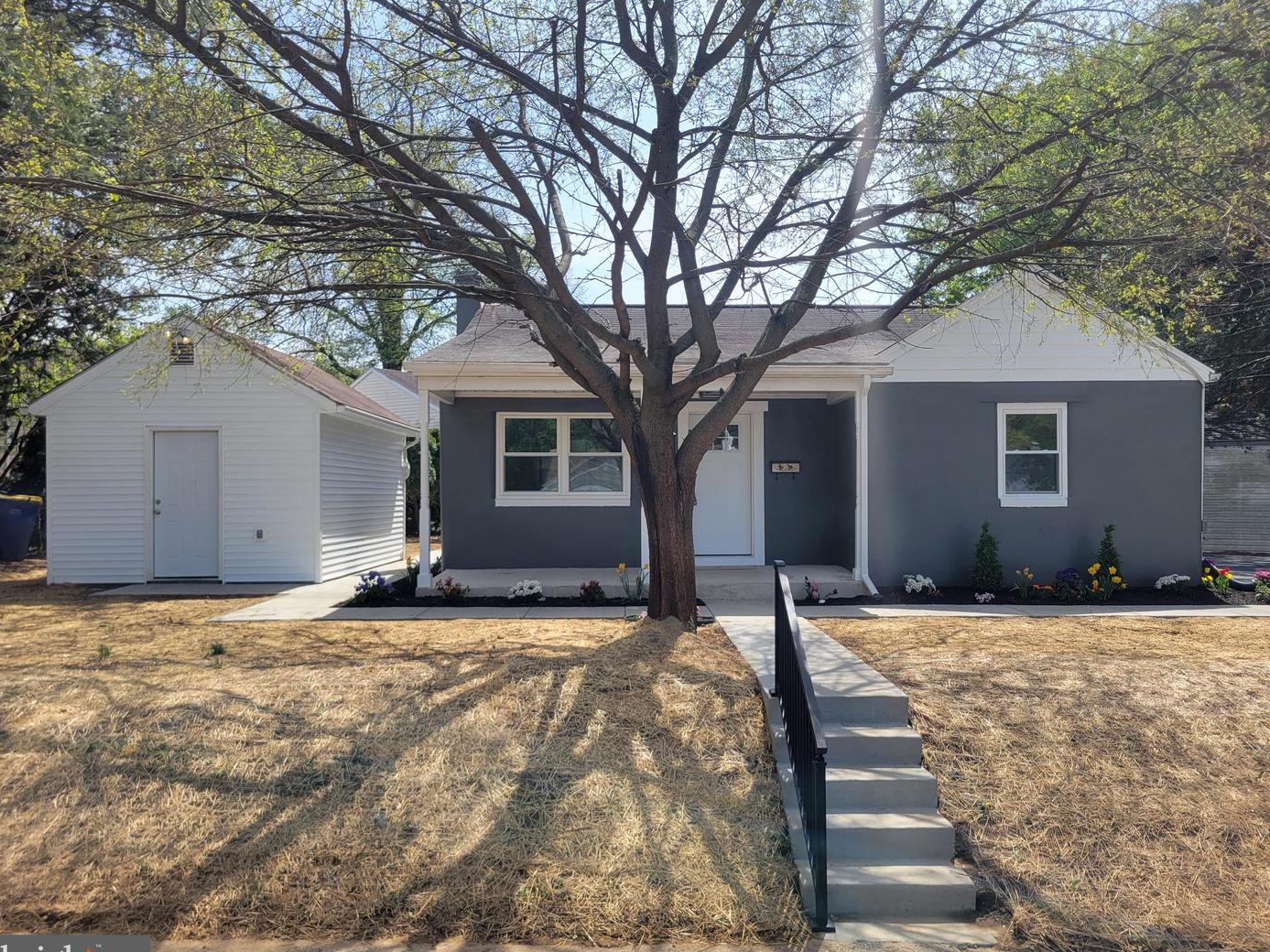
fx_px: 990
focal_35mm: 27
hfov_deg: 65.3
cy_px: 493
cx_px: 648
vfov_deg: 51.3
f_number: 1.8
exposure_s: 1/1593
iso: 40
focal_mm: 5.4
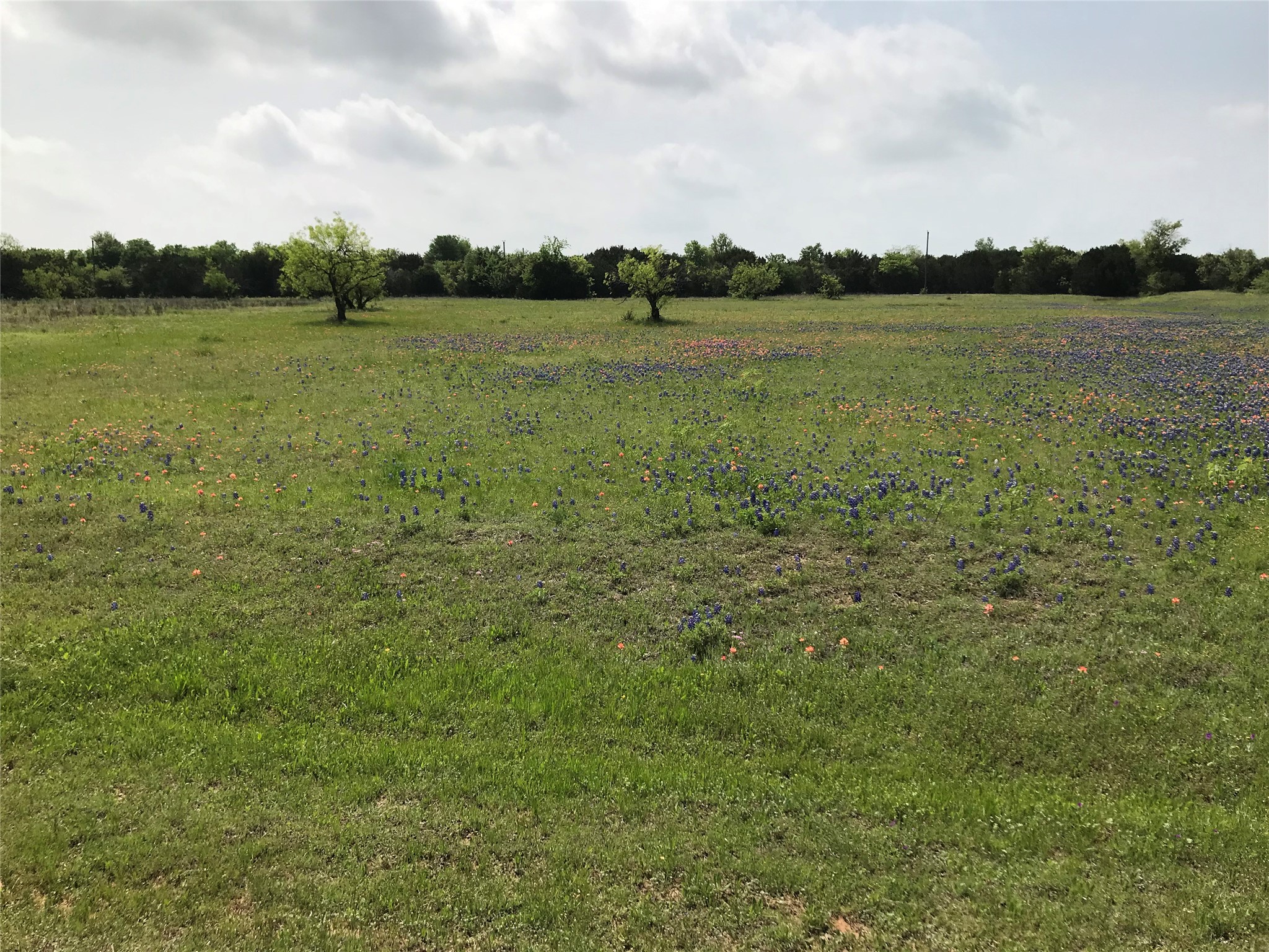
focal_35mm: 28
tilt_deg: -9.2
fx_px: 1026
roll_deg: -0.5
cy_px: 476
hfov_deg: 63.4
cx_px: 634
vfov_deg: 49.7
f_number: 1.8
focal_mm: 3.99
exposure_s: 1/5051
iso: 20
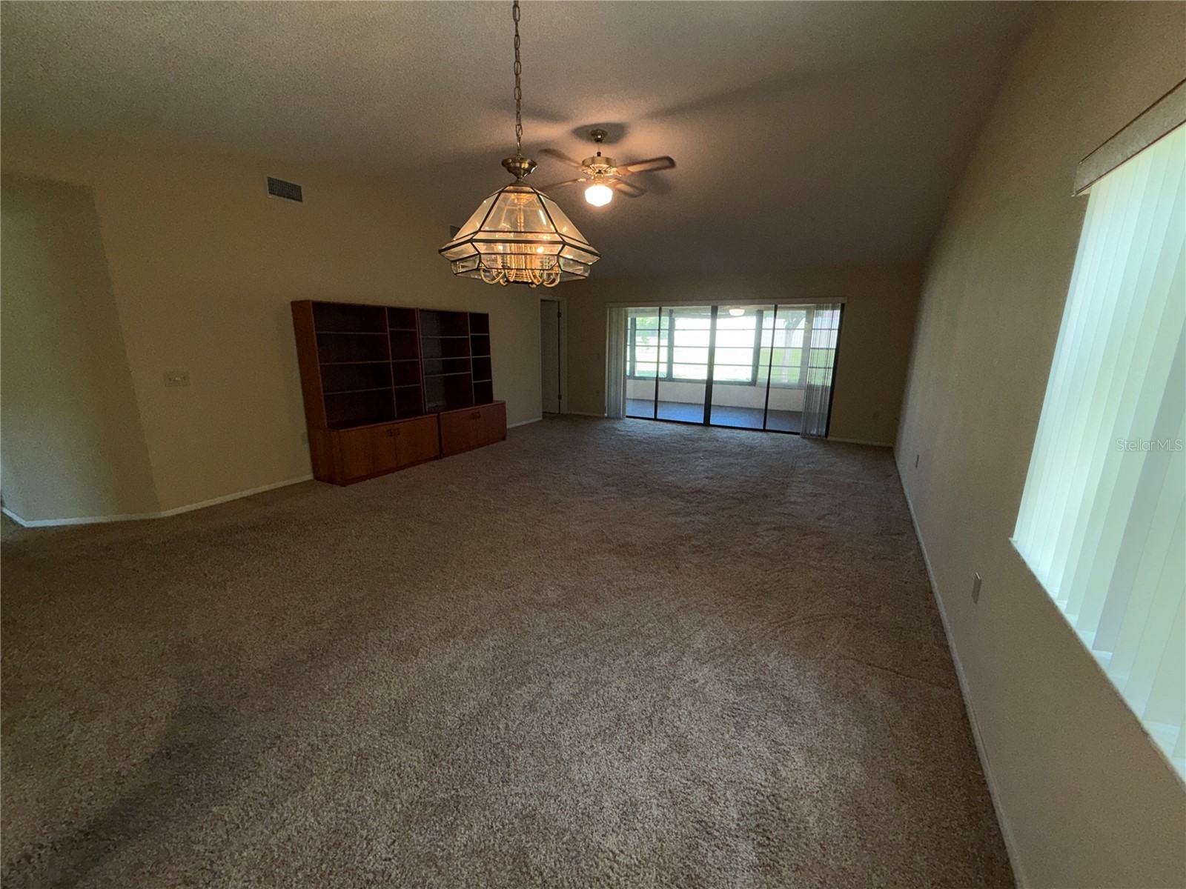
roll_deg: -0.8
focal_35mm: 14
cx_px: 593
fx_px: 480
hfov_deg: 102.1
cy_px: 444
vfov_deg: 85.7
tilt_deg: -12.8
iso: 64
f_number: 2.2
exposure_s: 1/122
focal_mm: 2.22
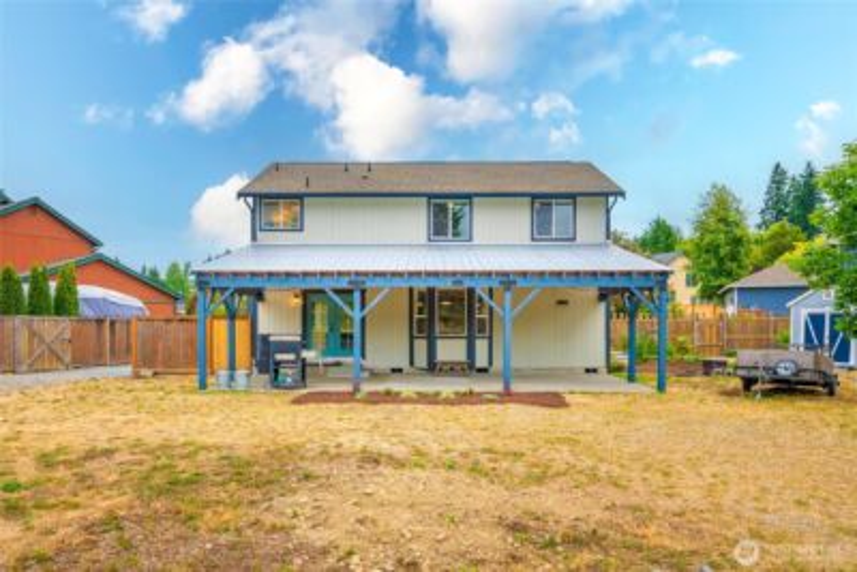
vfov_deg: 55.1
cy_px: 286
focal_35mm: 23
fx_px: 548
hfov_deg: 76.1
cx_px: 428
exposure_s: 1/80
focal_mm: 23
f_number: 7.1
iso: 80
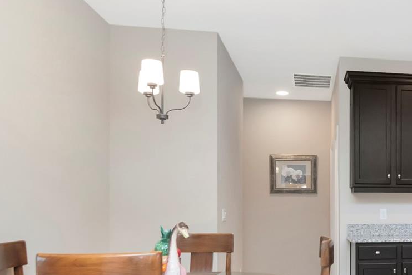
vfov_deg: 31.2
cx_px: 408
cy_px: 214
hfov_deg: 40.7
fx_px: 482
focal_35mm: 42
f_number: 8
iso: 1000
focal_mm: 13
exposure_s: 1/40
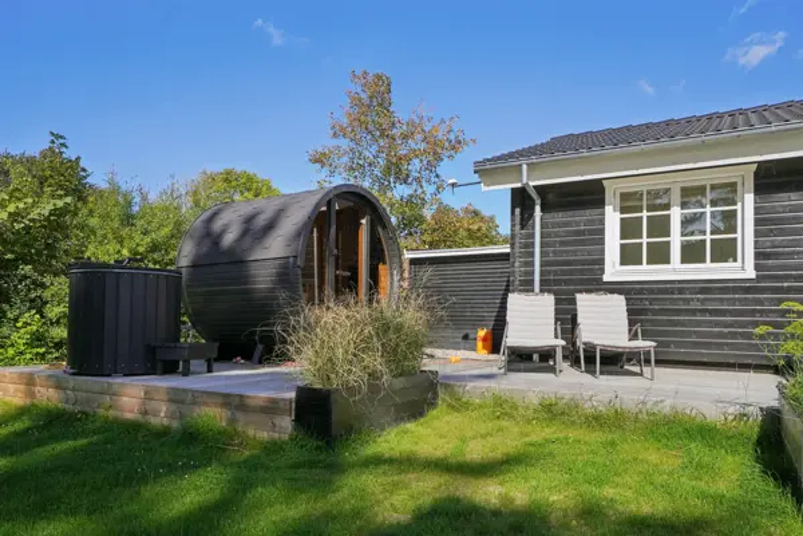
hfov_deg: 73.7
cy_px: 268
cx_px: 402
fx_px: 535
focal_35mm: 24
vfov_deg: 53.1
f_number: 8
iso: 200
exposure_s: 1/640
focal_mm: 16
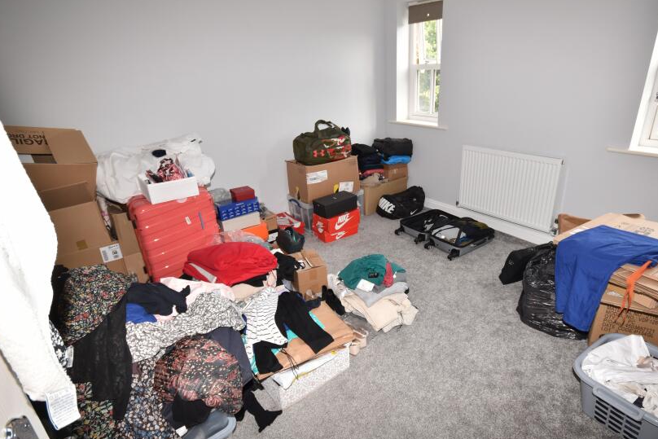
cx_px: 371
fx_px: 347
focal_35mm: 19
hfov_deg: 86.5
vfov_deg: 64.6
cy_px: 220
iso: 400
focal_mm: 10
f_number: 5.6
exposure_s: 1/60
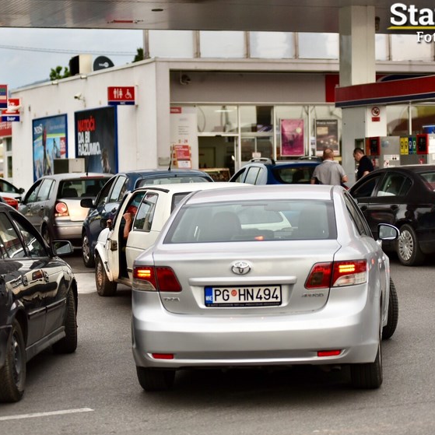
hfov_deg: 16.9
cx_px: 198
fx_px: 1464
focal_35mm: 103
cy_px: 218
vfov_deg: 16.9
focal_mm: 80
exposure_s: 1/1000
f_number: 2.8
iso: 500
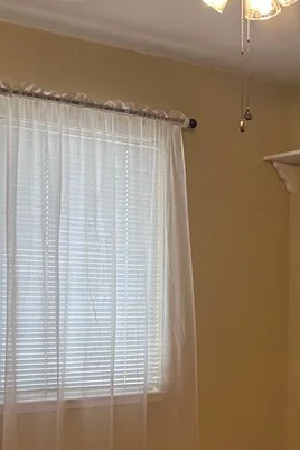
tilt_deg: +1.9
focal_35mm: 69
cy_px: 291
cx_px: 302
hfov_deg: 19.2
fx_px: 861
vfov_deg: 29.1
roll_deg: +0.5
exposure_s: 1/120
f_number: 1.5
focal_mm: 5.7
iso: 80
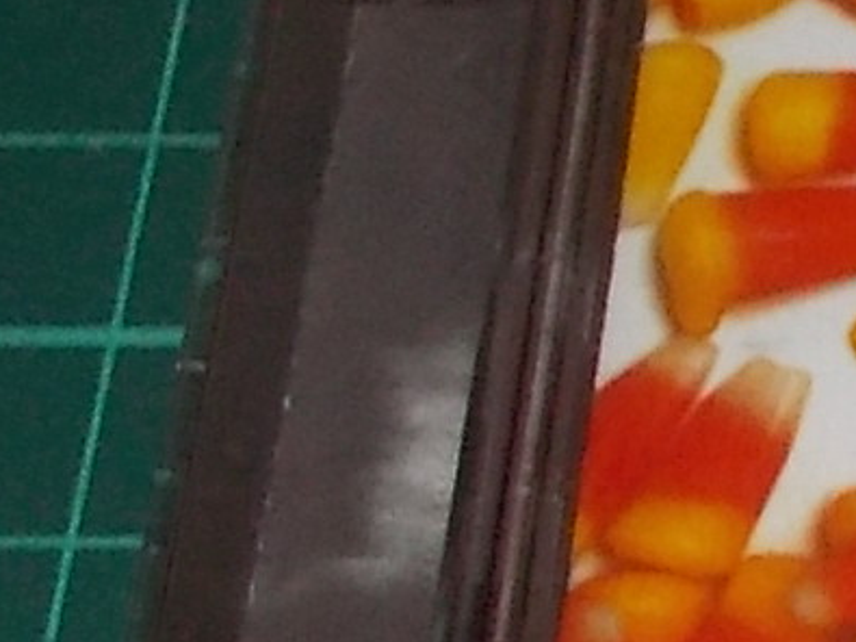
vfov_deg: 8.7
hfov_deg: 10.4
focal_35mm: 167
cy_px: 980
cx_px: 1970
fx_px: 4128
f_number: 3.3
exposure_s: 1/30
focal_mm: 4.1
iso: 200
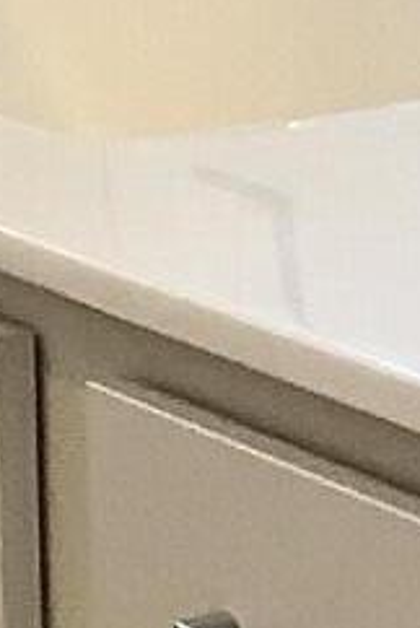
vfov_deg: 7.6
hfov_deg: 4.9
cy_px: -397
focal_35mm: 266
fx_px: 4641
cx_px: -827
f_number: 2.4
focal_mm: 3.3
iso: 64
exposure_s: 1/50
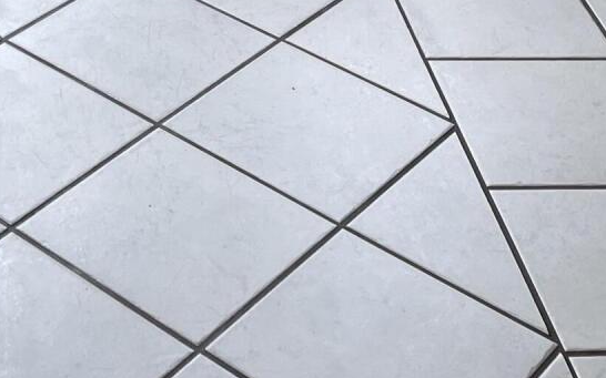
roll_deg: -1.0
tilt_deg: -8.3
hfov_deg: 19.9
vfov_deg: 10.2
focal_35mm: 101
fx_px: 1668
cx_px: -14
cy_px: -674
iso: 40
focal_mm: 4.2
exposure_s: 1/120
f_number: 1.6
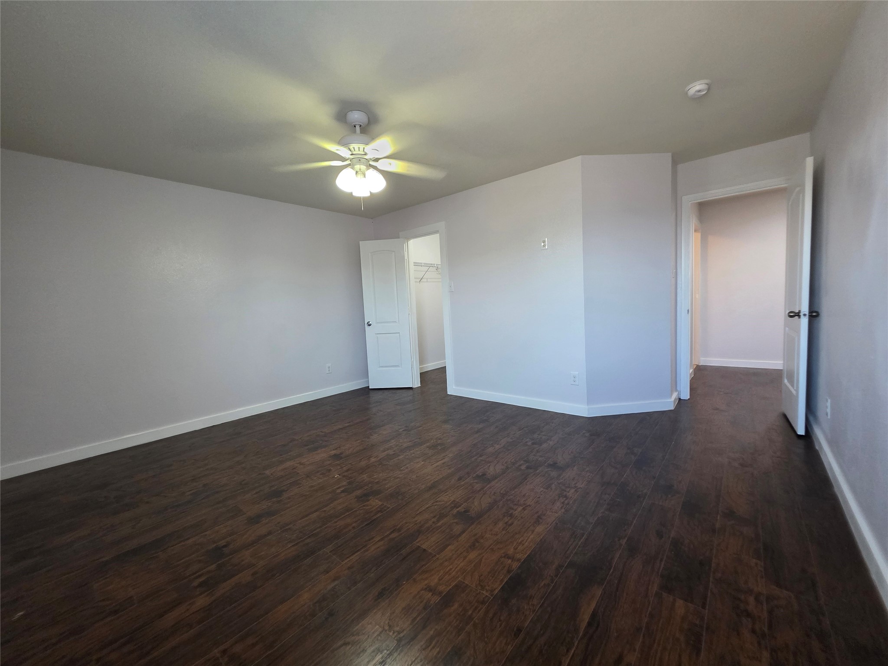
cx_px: 444
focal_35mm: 13
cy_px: 333
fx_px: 333
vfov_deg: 89.9
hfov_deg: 106.2
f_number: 1.9
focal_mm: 2.2
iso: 320
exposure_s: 1/60
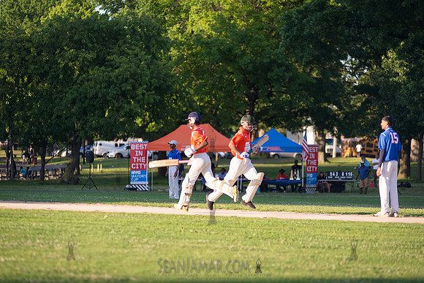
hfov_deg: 11.1
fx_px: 2179
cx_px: 212
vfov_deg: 7.4
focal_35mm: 185
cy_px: 142
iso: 400
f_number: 2.8
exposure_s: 1/2000
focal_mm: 185
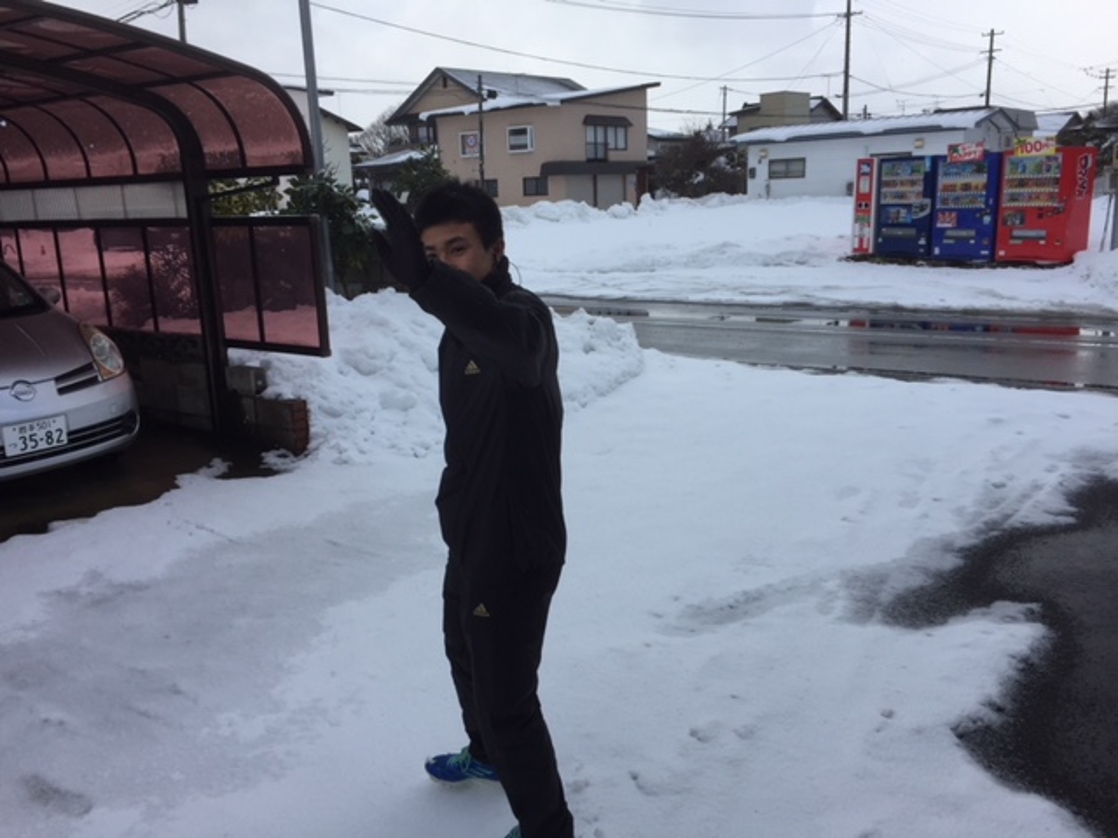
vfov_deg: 48.2
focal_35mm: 29
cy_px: 419
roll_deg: +2.2
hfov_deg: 61.7
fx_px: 937
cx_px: 559
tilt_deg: -14.3
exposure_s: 1/1799
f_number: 2.2
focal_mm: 4.15
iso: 32
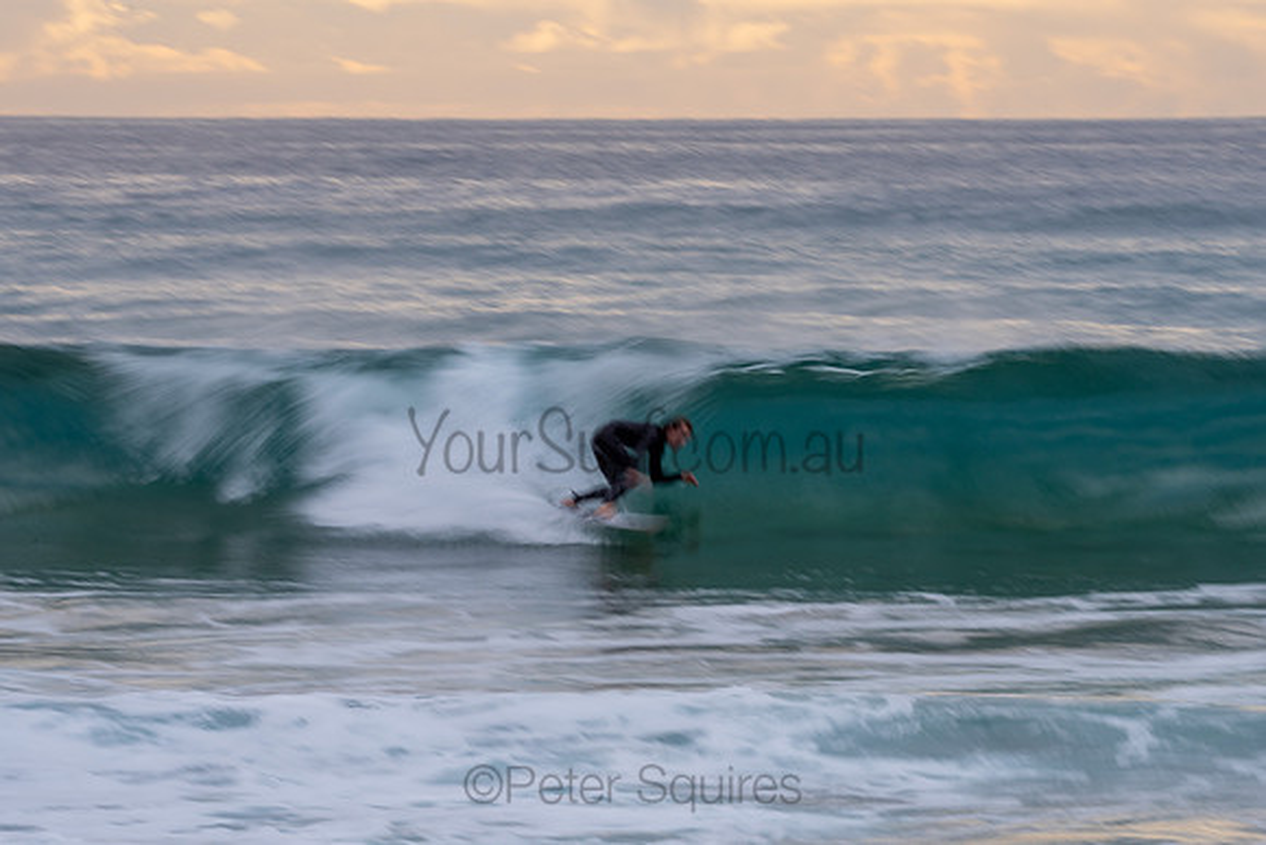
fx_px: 8626
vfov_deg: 5.6
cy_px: 429
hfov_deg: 8.4
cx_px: 634
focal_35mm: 245
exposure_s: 1/13
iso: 64
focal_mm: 200
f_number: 20
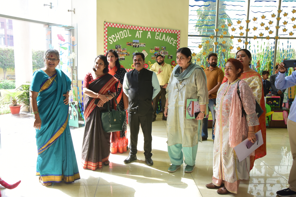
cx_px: 148
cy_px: 98
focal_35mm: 33
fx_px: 271
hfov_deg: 57.2
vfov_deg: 40.0
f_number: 6.3
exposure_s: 1/125
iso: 500
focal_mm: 22
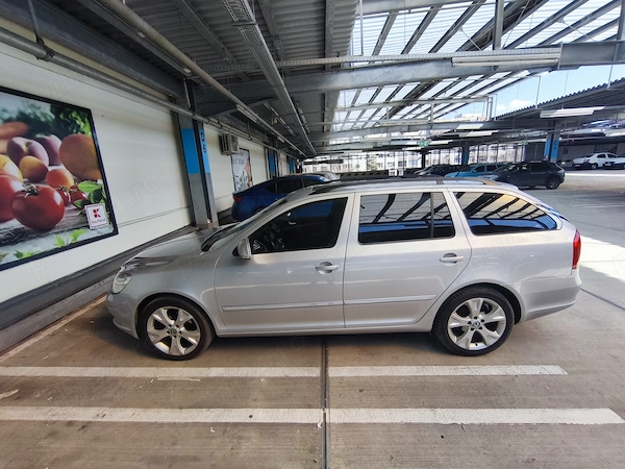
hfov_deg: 98.2
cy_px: 234
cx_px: 312
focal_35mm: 15
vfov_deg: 81.7
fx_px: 271
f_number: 2.2
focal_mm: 1.91
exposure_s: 1/547
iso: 50
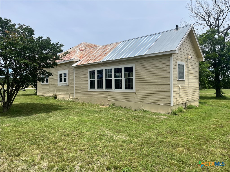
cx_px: 115
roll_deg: +1.1
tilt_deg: -0.1
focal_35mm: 26
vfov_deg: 53.1
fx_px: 173
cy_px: 86
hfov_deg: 67.3
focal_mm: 5.1
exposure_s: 1/4854
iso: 50
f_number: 1.6
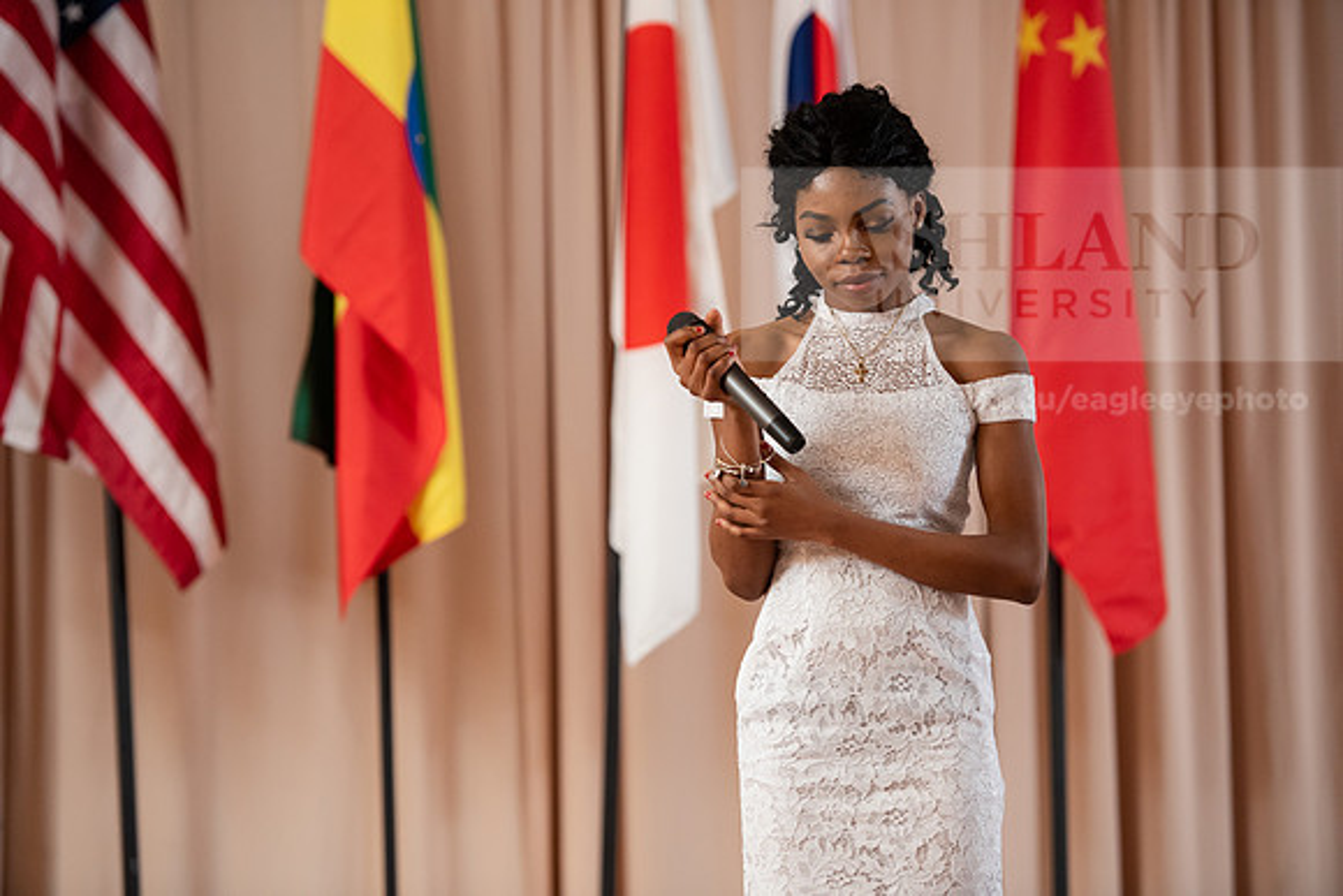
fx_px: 4851
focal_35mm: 130
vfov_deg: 10.6
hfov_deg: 15.8
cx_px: 672
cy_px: 448
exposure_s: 1/200
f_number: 3.2
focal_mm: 130
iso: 2000
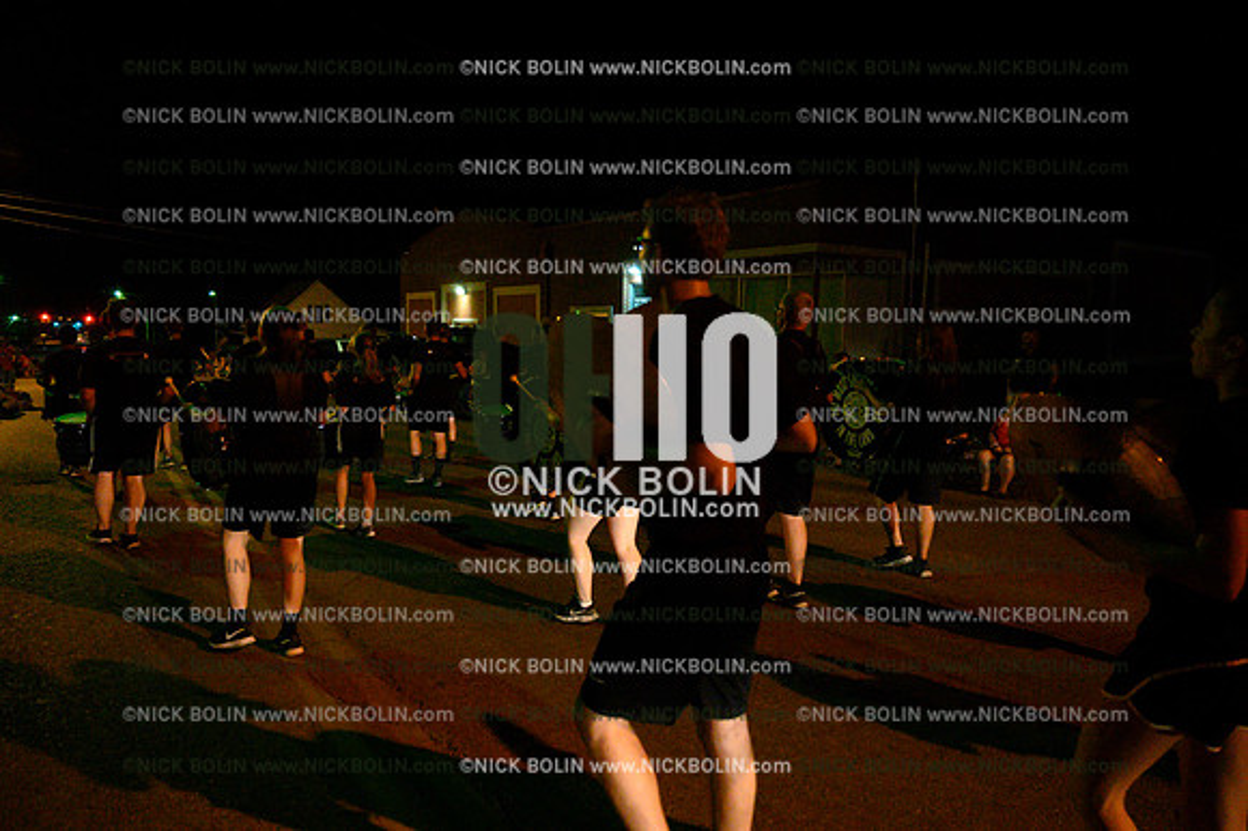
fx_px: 831
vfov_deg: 53.1
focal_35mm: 24
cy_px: 416
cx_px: 624
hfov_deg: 73.8
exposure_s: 1/400
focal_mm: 24
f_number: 4
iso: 32000
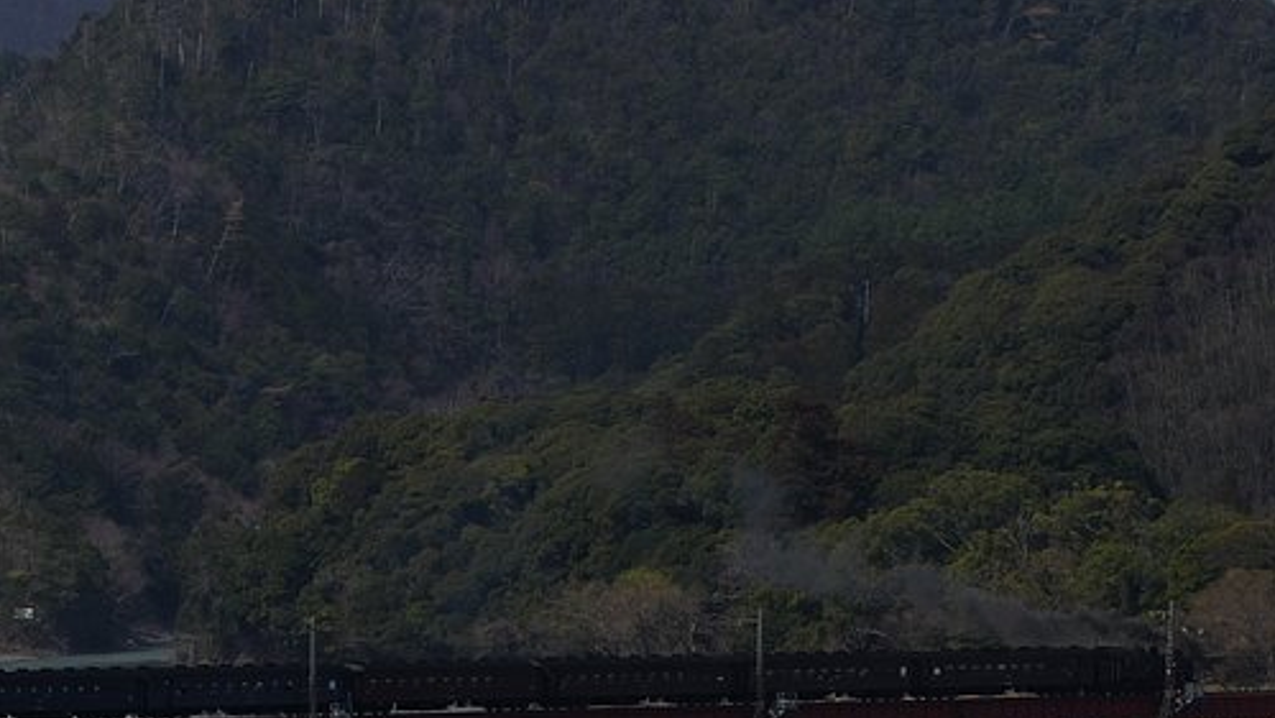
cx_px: 659
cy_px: 1060
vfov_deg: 4.5
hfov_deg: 8.1
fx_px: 8995
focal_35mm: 266
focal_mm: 82.5
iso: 200
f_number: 8
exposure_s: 1/250
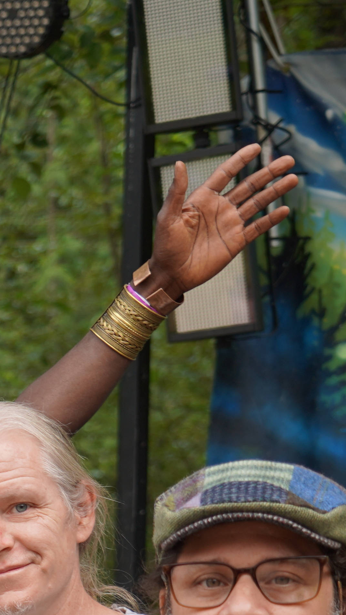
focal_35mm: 155
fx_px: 2528
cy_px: 634
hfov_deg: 7.5
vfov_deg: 13.7
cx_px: -333
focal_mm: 47
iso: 160
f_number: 4
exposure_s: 1/160
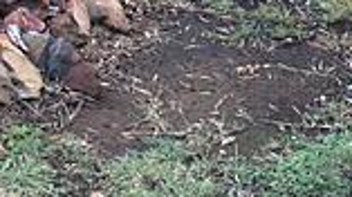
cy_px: -131
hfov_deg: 17.0
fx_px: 1166
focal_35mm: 125
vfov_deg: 9.3
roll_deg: -2.4
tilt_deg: -19.9
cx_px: 70
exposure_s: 1/33
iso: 160
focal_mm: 4.15
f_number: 2.2
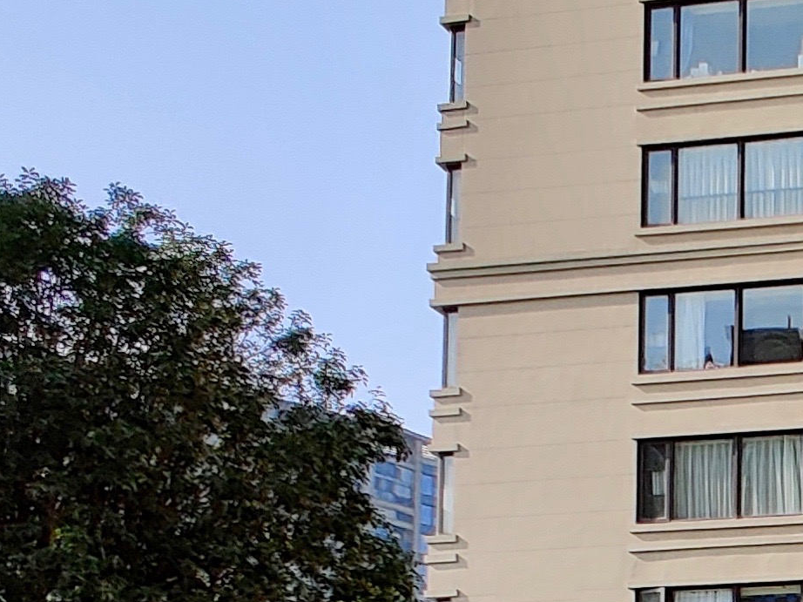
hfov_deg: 25.5
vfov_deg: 20.6
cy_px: 786
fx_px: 1507
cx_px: 1055
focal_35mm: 65
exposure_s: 1/1168
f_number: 2.2
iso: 100
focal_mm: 2.25
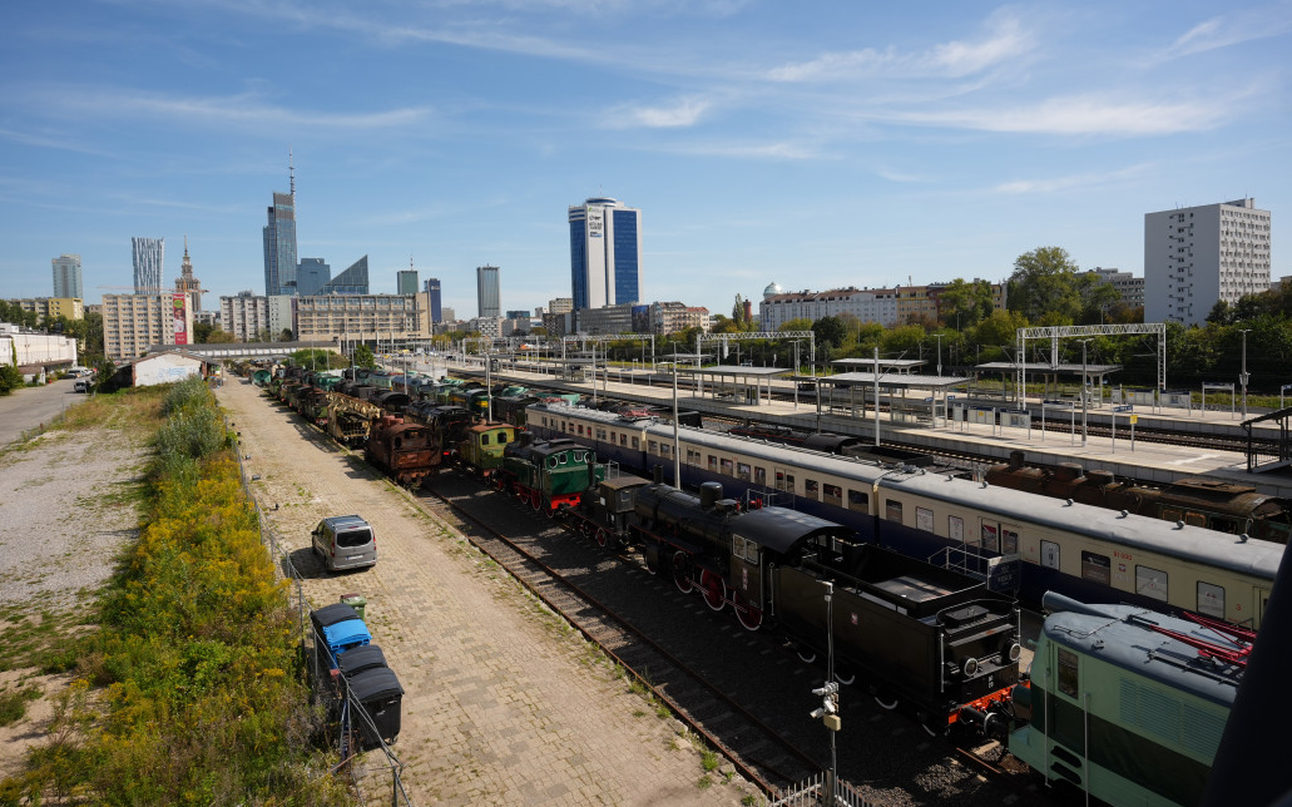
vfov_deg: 57.2
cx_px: 648
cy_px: 366
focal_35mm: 21
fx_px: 739
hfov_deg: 82.3
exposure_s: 1/1250
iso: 200
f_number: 5.6
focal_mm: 20
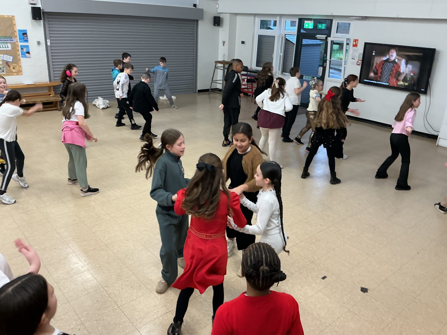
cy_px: 168
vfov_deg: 48.2
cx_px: 224
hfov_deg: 61.7
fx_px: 374
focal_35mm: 29
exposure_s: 1/50
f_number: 1.8
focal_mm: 3
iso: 80
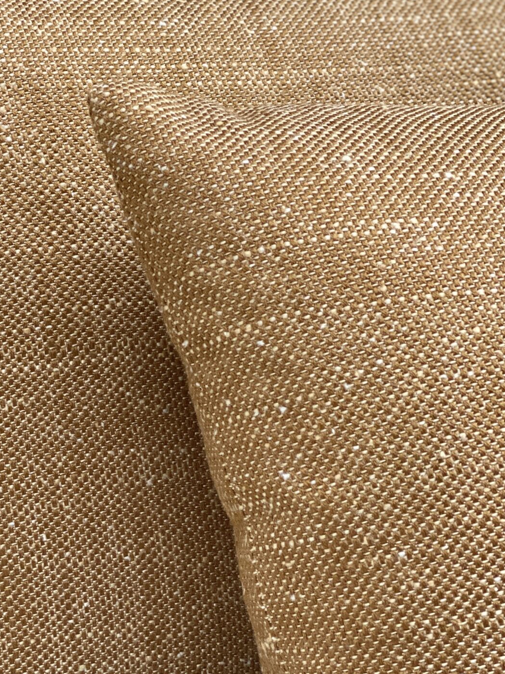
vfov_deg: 20.6
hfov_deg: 15.4
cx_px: 77
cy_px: 382
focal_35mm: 95
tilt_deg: -23.6
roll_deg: -3.3
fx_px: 1848
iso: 125
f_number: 2
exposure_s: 1/122
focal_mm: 6
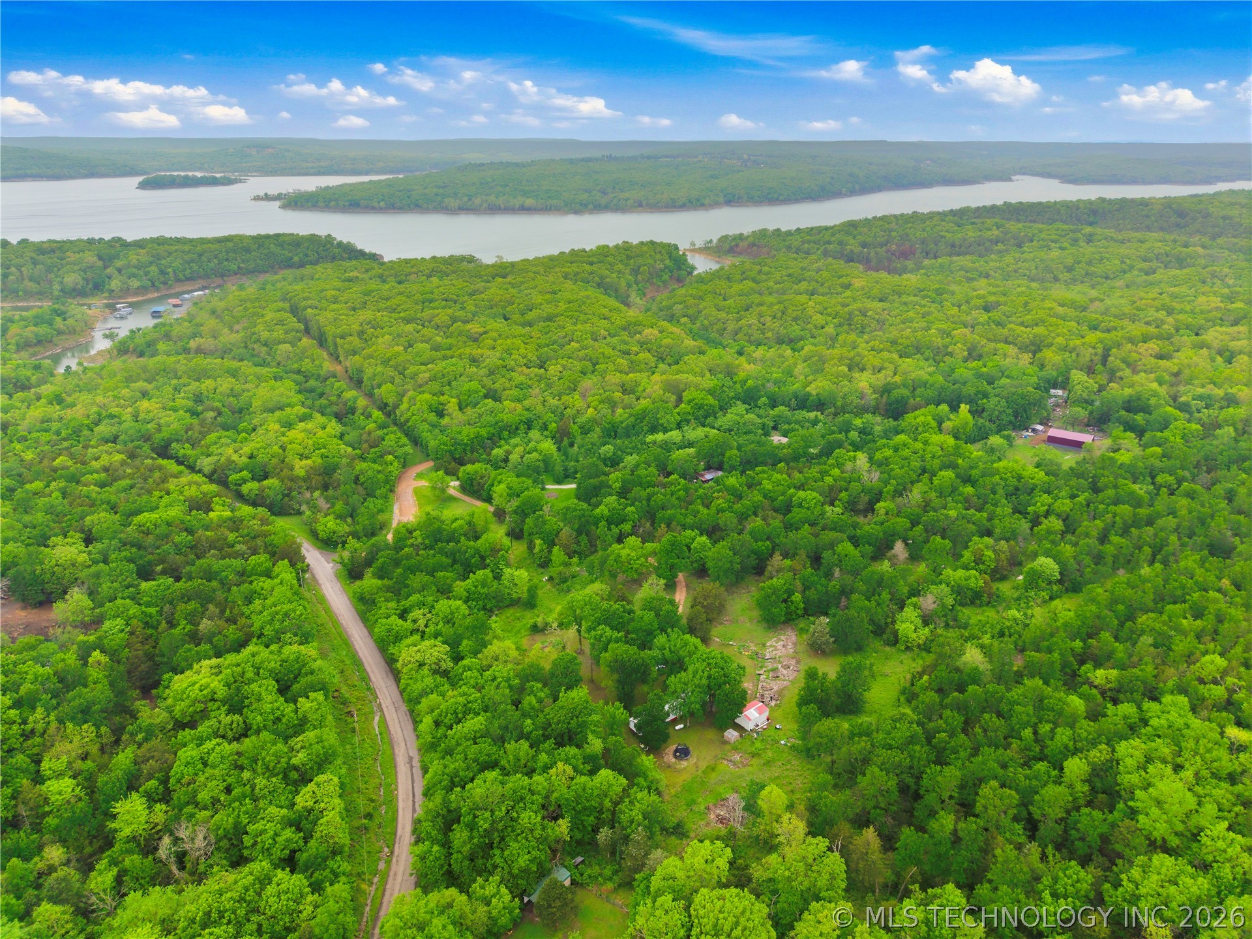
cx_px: 626
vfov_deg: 56.8
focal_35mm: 24
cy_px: 470
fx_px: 868
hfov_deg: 71.6
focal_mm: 8.7
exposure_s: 1/730
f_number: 1.8
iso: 280
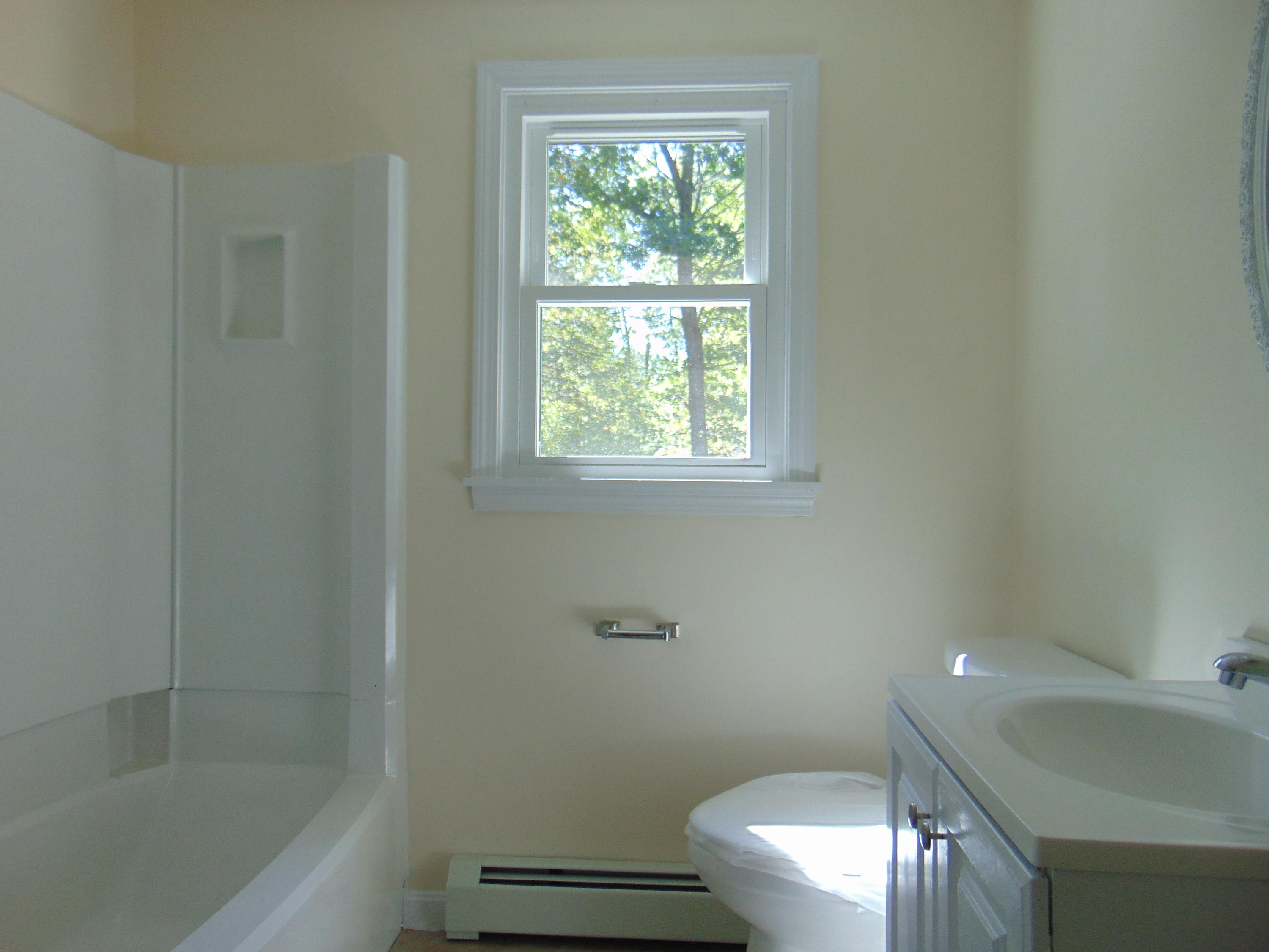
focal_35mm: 25
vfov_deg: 54.9
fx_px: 916
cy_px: 476
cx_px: 634
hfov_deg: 69.4
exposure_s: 1/60
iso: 80
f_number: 3
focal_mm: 4.5
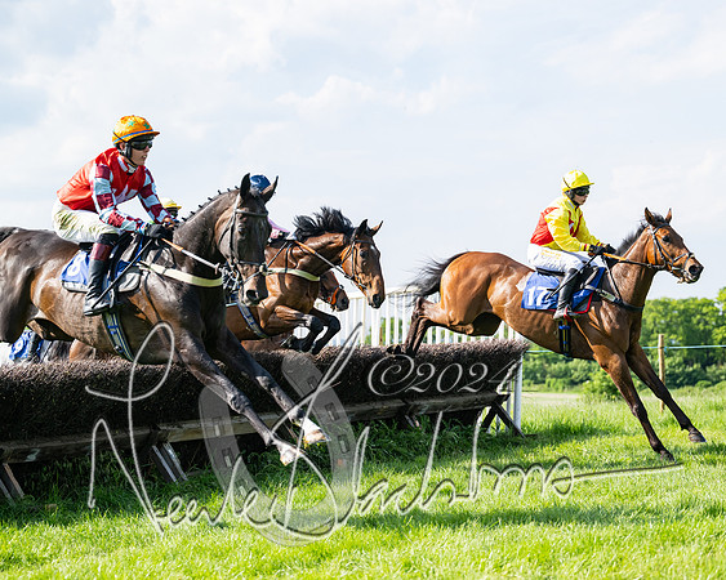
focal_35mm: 79
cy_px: 290
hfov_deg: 24.2
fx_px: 1694
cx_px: 363
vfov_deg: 19.4
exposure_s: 1/4000
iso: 400
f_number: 3.2
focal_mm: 70
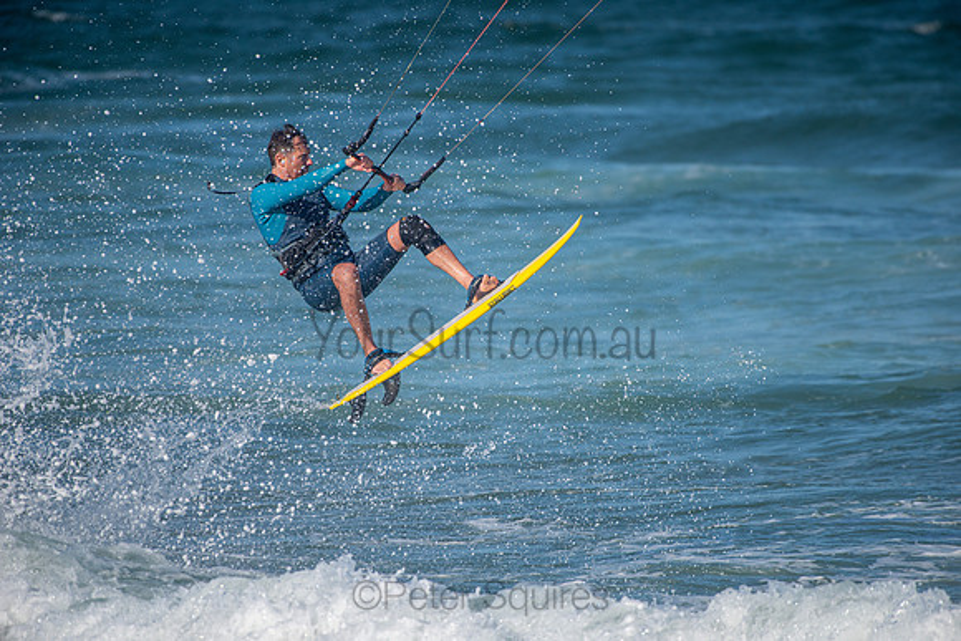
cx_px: 480
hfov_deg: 4.1
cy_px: 320
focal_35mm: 500
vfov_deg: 2.8
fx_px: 13350
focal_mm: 500
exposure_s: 1/2500
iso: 160
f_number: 5.6
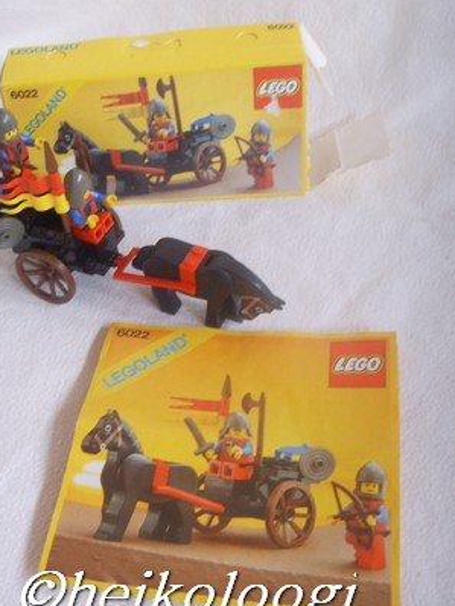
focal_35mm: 47
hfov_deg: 30.9
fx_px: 823
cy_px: 268
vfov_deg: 40.4
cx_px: 190
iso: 145
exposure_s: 1/45
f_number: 3.5
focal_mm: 6.6
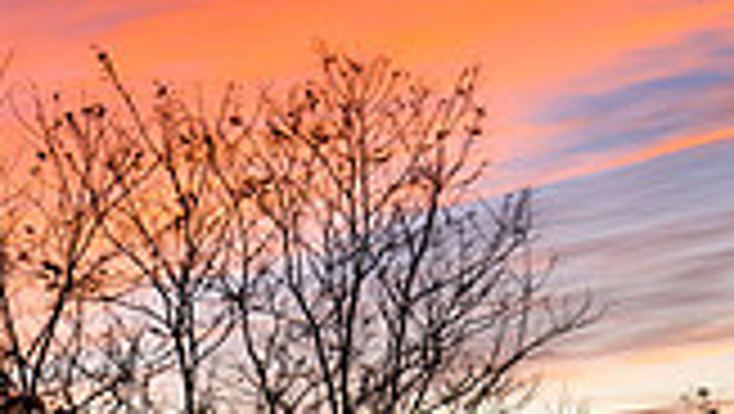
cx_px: -477
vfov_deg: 8.0
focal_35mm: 149
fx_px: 2902
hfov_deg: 13.3
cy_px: 587
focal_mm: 40
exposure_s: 1/2
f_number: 13
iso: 200
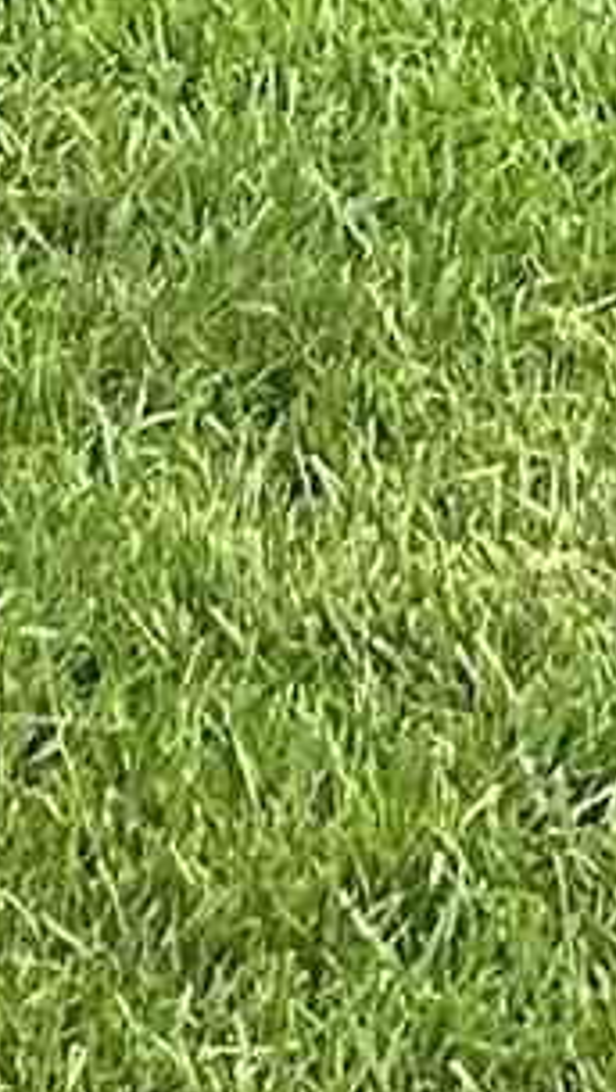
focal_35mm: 285
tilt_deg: -4.5
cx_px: 175
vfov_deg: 6.8
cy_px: -2266
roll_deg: +0.5
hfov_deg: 4.3
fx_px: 8260
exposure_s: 1/2353
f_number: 1.5
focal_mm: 5.7
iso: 50
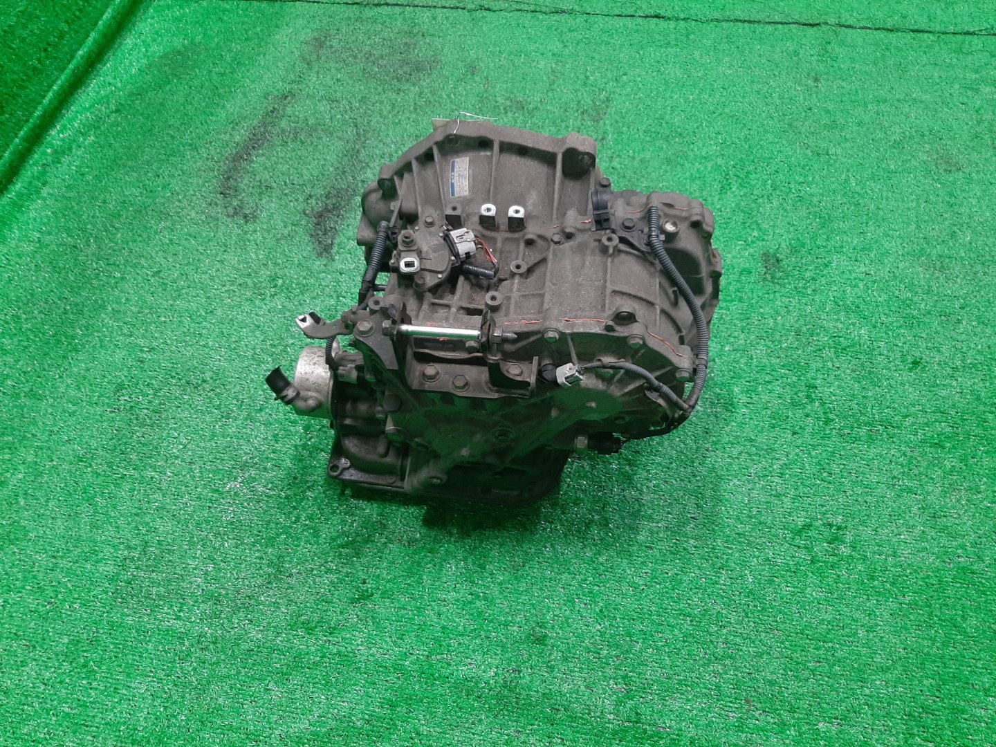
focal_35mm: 26
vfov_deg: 53.1
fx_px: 748
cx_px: 498
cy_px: 374
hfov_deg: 67.3
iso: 146
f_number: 1.7
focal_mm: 3.93
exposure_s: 1/50
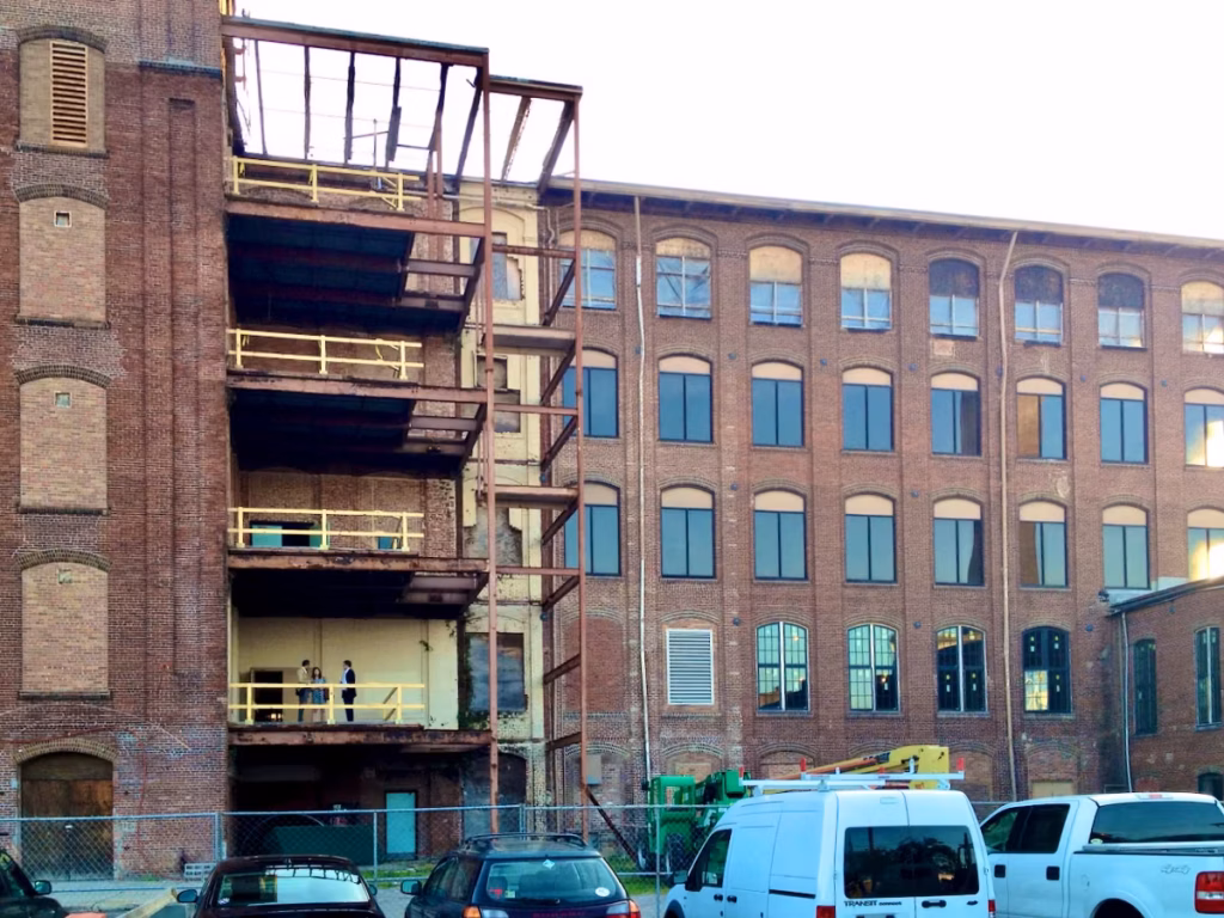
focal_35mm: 35
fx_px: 1238
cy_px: 459
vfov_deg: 40.7
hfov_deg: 52.6
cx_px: 612
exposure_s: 1/148
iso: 50
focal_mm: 4.28
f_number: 2.4
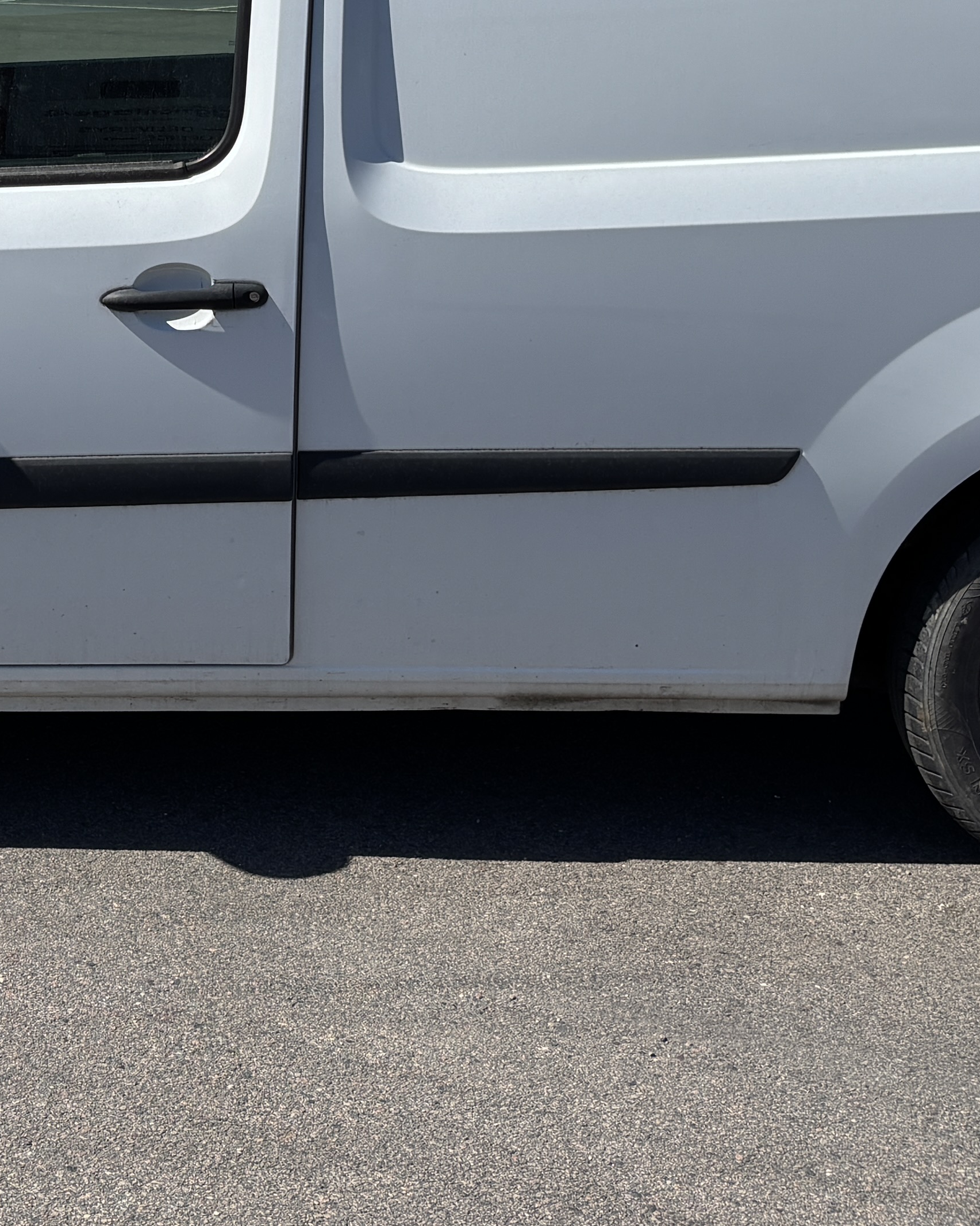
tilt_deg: -6.4
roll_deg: -0.4
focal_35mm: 68
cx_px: 229
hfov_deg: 22.2
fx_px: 2466
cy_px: 219
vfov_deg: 27.3
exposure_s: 1/4630
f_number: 1.6
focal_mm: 5.96
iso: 50
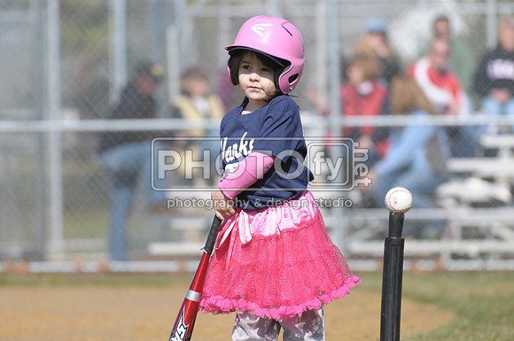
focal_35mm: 300
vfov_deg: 4.6
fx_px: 4277
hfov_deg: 6.9
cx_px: 257
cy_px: 170
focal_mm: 200
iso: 400
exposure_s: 1/2500
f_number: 4.5
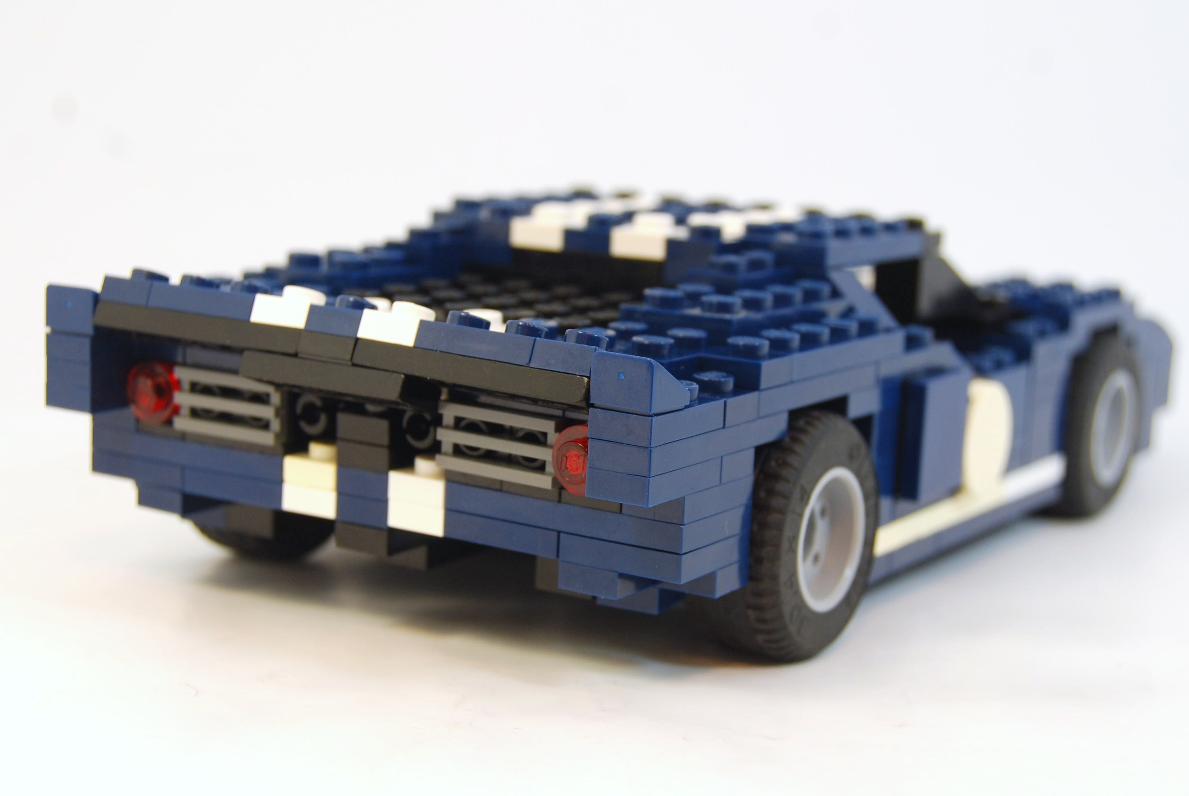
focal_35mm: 73
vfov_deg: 18.7
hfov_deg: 27.7
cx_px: 583
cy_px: 381
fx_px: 2414
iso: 200
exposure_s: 1/60
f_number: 6.3
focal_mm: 38
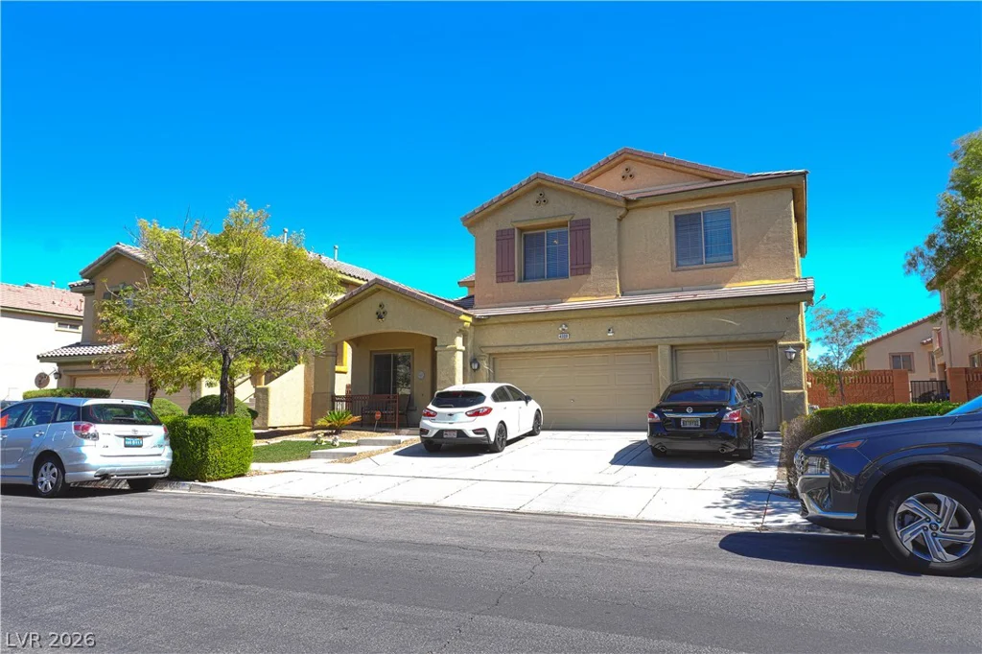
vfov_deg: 53.1
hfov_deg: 73.8
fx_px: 654
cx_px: 491
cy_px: 327
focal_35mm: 24
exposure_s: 1/45
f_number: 9.5
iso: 100
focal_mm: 16
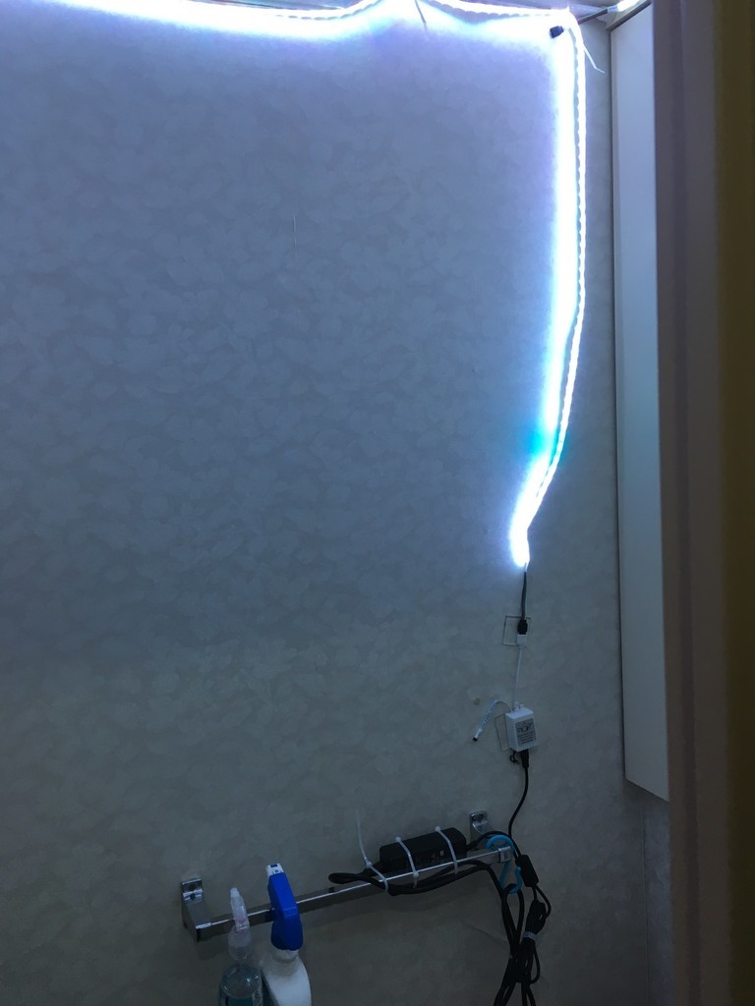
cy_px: 503
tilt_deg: -5.5
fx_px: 843
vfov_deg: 61.7
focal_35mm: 29
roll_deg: +2.3
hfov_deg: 48.2
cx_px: 378
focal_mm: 4.15
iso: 25
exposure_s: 1/30
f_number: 2.2
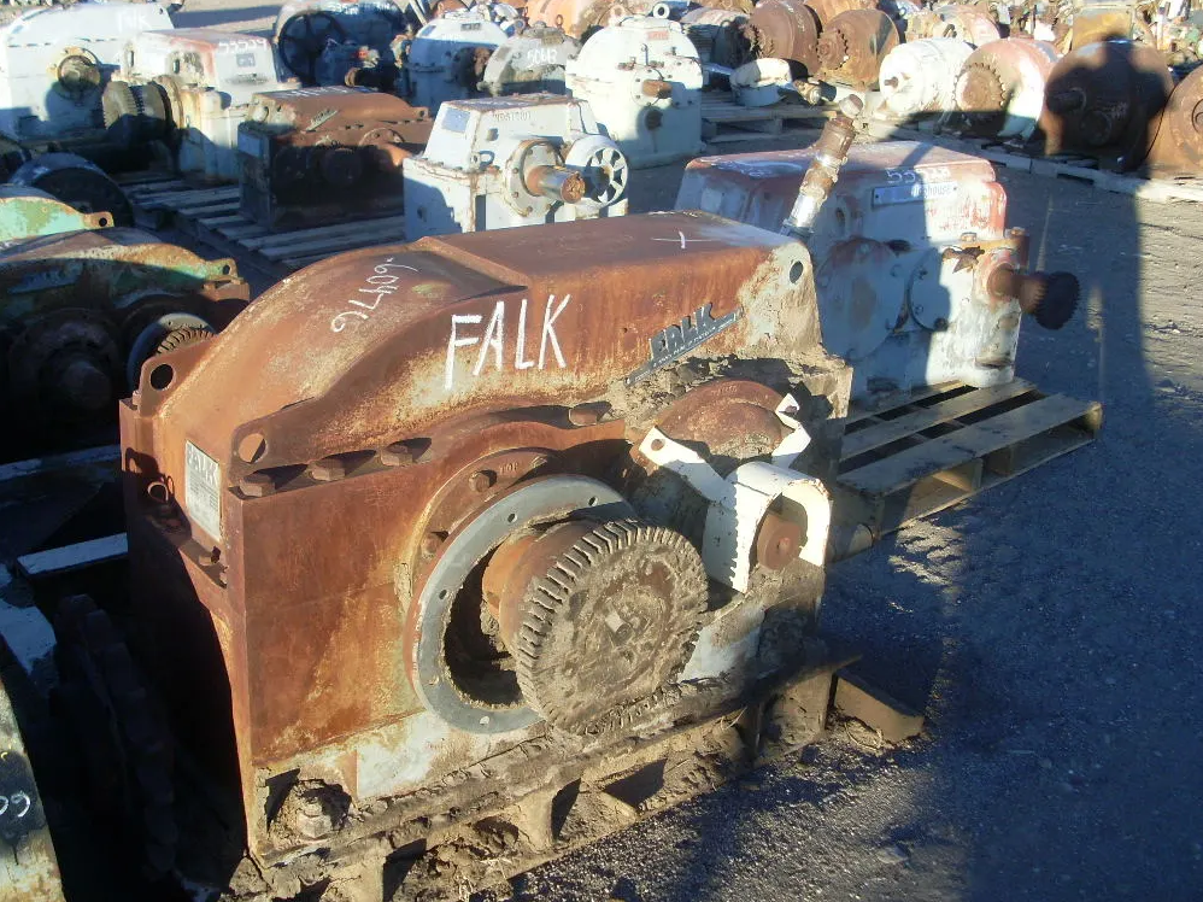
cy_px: 449
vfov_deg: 36.8
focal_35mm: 39
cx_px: 615
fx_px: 1355
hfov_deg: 47.9
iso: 80
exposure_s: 1/90
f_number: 7.7
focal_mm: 6.3
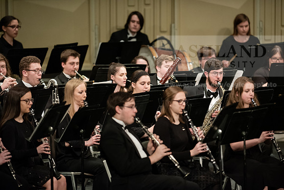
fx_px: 2367
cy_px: 95
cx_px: 142
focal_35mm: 300
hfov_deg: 6.9
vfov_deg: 4.6
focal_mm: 300
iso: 4000
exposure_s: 1/250
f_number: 3.2
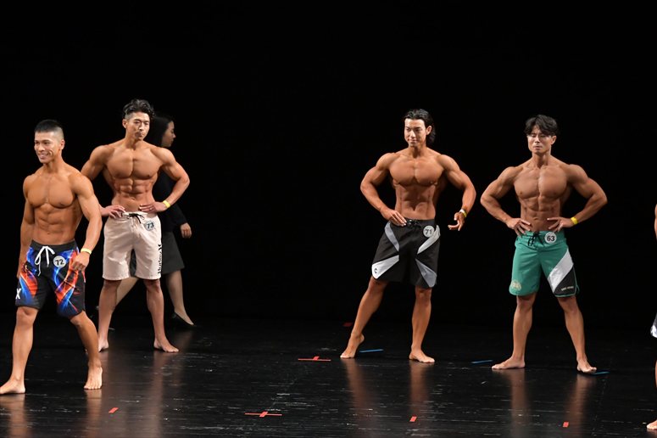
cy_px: 219
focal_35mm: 217
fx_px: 3958
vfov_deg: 6.3
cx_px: 328
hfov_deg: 9.5
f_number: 5.6
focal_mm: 145
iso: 3200
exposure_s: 1/400
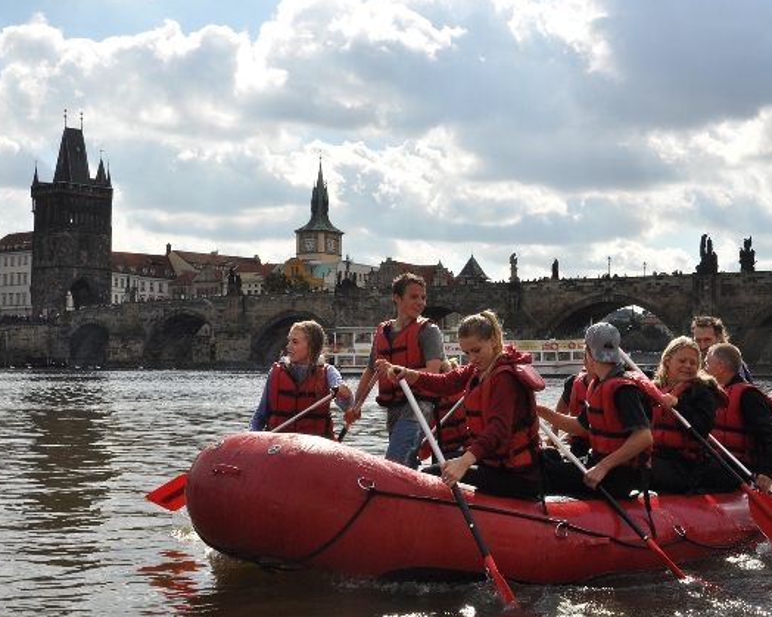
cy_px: 308
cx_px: 451
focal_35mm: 55
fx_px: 1256
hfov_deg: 34.1
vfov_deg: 27.6
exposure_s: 1/800
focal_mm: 32
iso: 640
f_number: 14
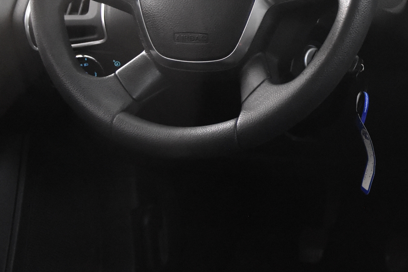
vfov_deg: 14.6
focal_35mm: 93
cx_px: 382
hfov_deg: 21.3
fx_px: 1054
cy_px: 42
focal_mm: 31
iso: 5600
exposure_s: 1/50
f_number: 3.3
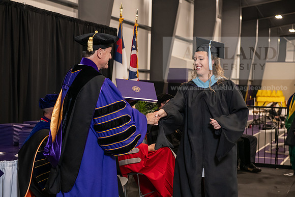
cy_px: 98
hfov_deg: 30.5
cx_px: 148
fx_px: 541
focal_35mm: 66
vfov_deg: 20.6
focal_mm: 66
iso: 2000
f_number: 5
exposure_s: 1/125
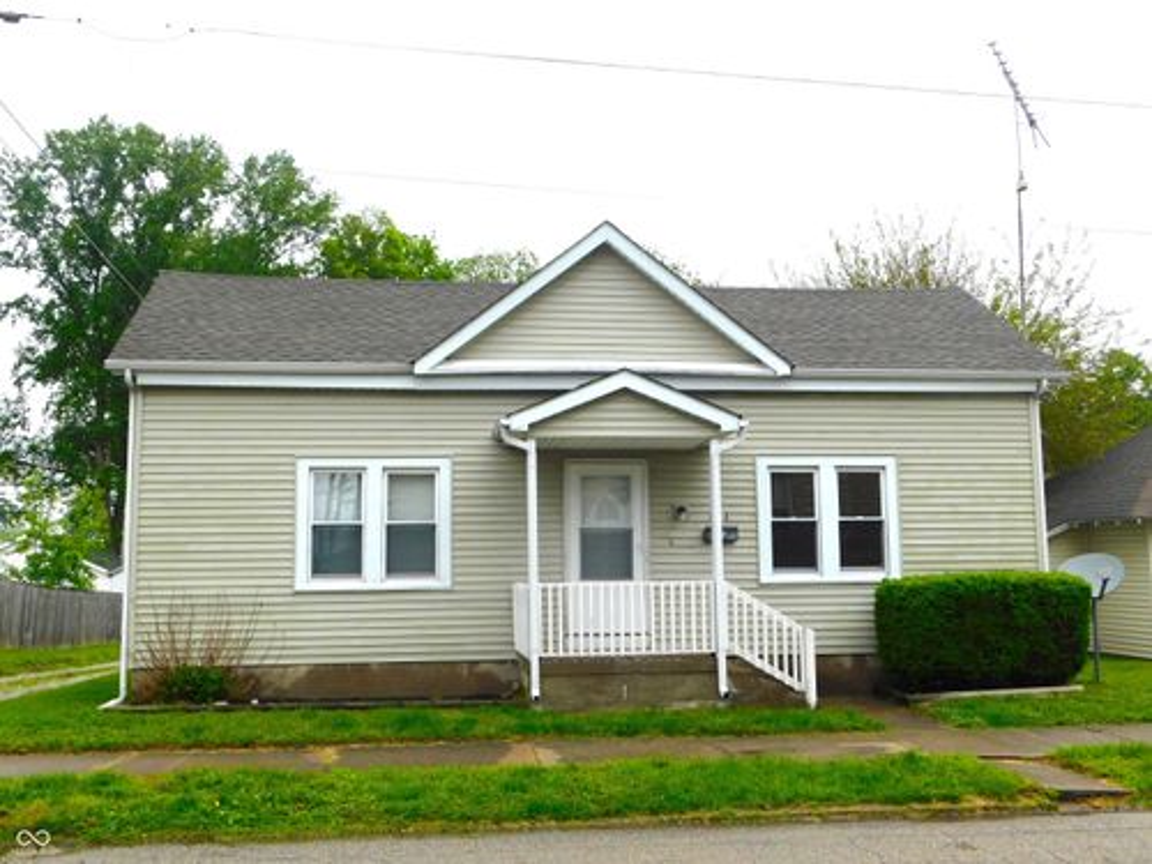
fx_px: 1198
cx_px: 576
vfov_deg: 39.7
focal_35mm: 36
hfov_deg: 51.4
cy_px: 432
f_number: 3.5
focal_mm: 6.3
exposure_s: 1/320
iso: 125
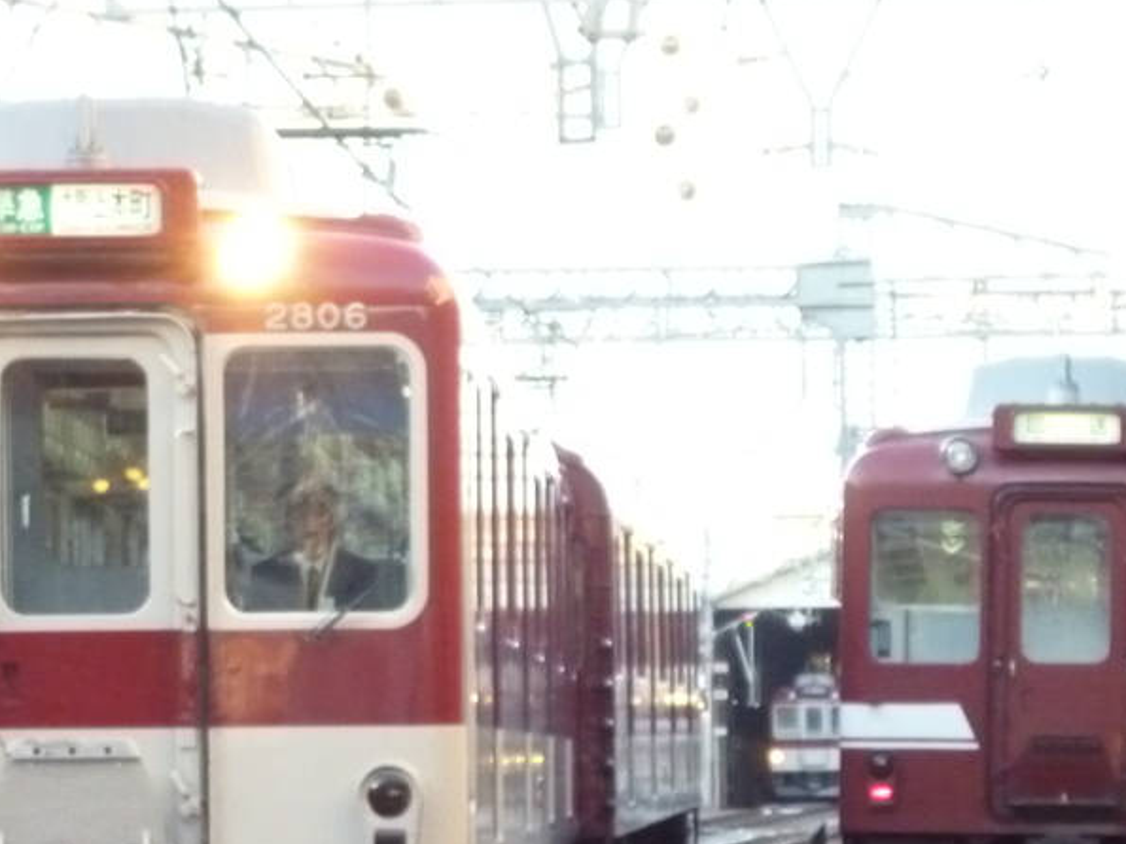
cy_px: 706
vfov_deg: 6.6
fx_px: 7350
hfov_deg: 8.8
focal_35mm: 226
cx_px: 515
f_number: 6.5
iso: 800
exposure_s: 1/40
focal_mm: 20
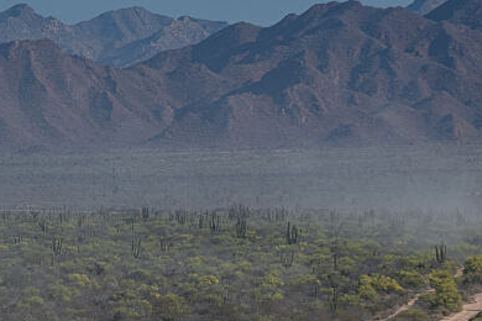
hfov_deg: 3.2
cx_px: -33
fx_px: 8501
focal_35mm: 635
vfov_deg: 2.2
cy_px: 351
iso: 80
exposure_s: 1/250
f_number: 6.3
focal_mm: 200
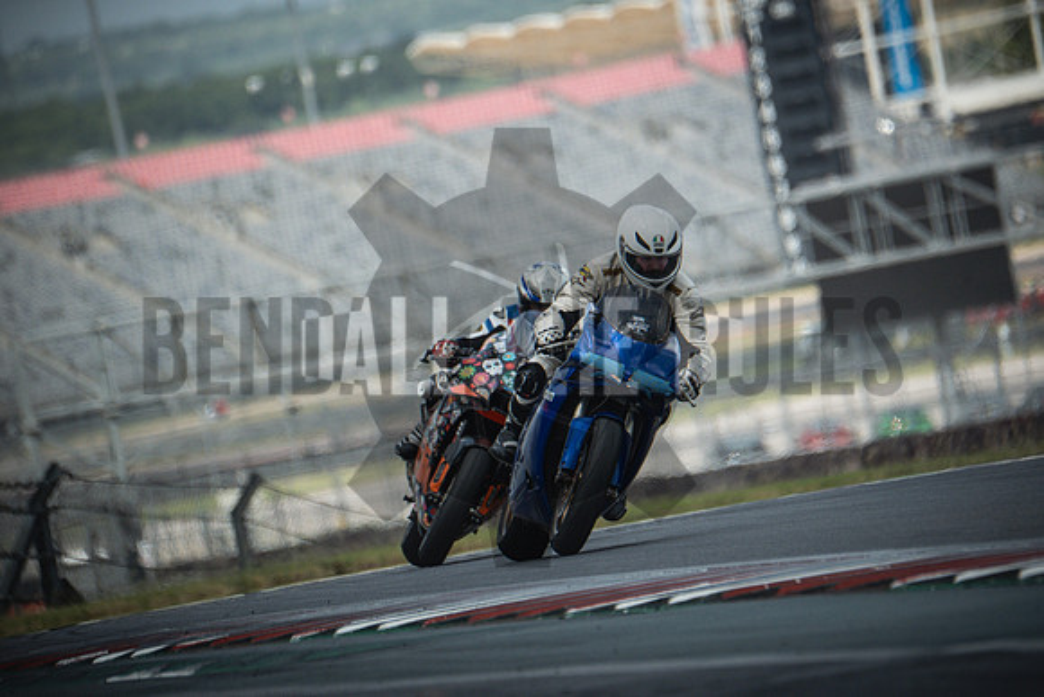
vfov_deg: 2.3
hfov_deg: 3.4
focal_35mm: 600
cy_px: 348
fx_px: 17403
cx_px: 522
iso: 1000
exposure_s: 1/2000
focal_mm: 400
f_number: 5.6
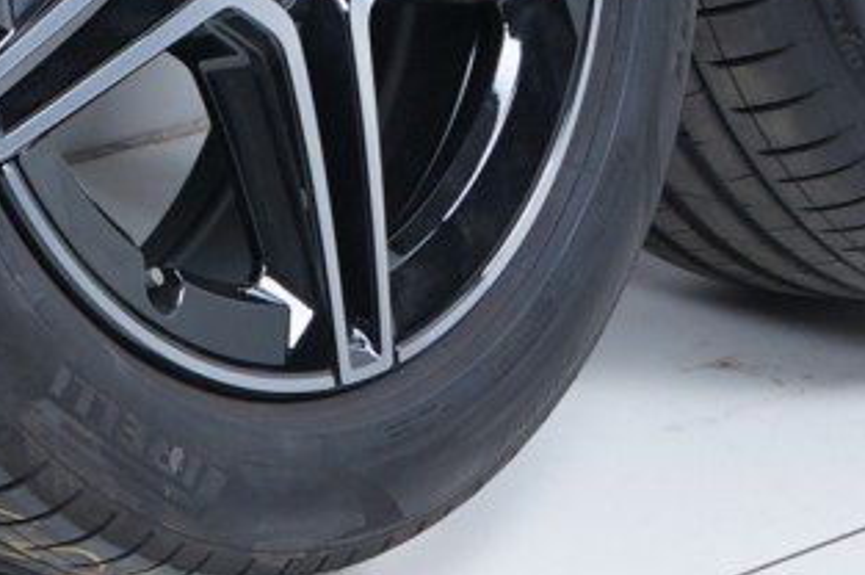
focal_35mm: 190
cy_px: -134
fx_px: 4560
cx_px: -1252
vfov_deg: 7.2
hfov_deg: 9.5
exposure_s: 1/125
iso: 250
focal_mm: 31
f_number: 7.1
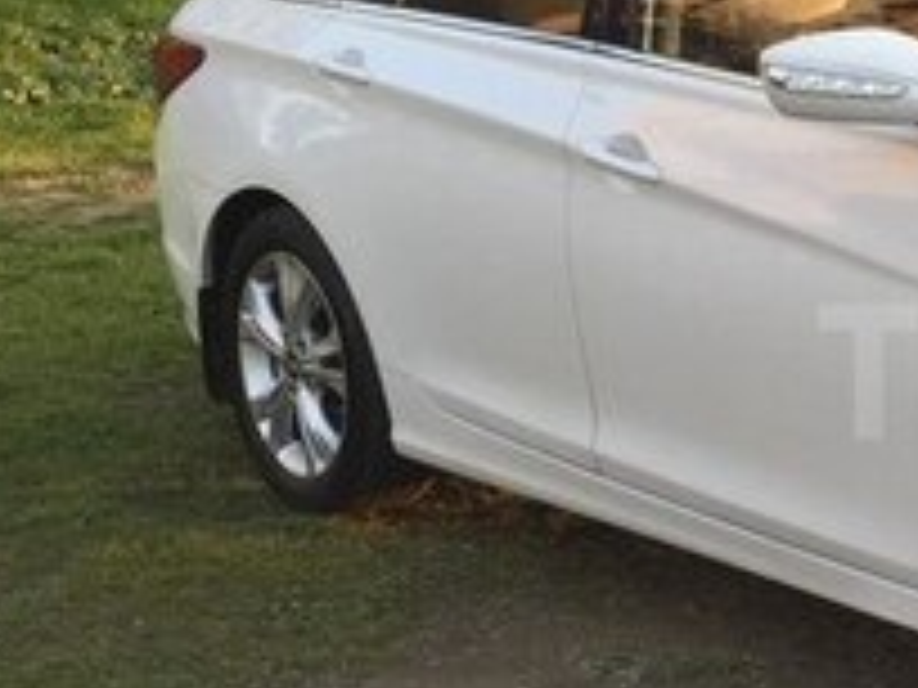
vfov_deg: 15.7
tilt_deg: -14.5
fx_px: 2493
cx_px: 1278
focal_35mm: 94
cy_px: 371
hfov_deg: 18.9
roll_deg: +0.5
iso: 32
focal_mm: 4.15
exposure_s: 1/100
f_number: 2.2
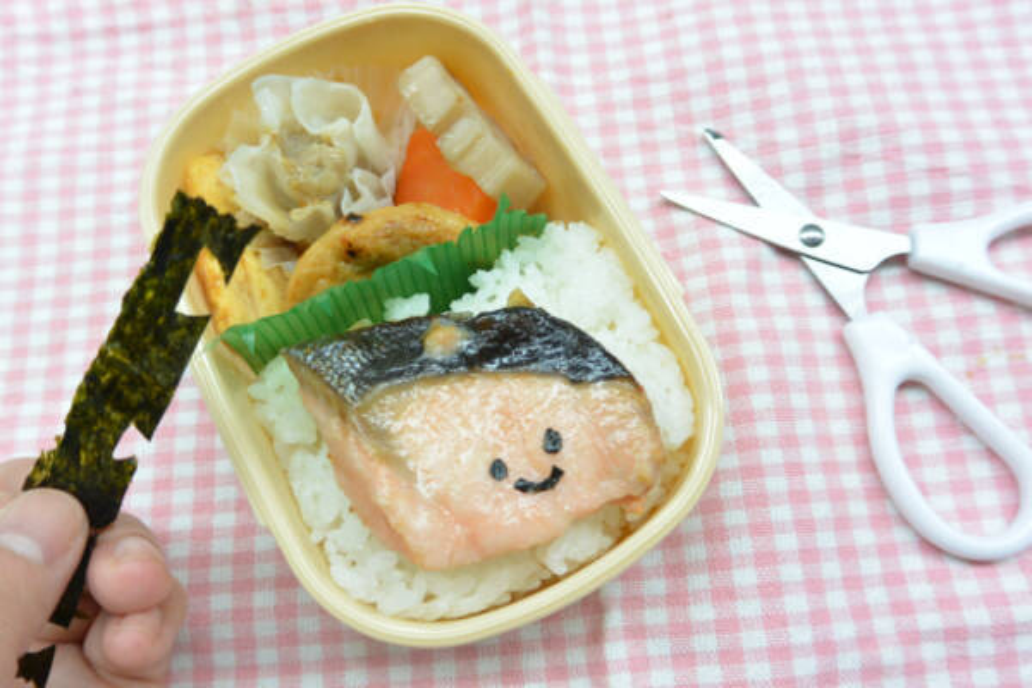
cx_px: 516
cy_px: 344
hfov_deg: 61.9
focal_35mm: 30
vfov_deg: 43.6
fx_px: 860
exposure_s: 1/125
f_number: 3.5
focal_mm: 11.4
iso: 450
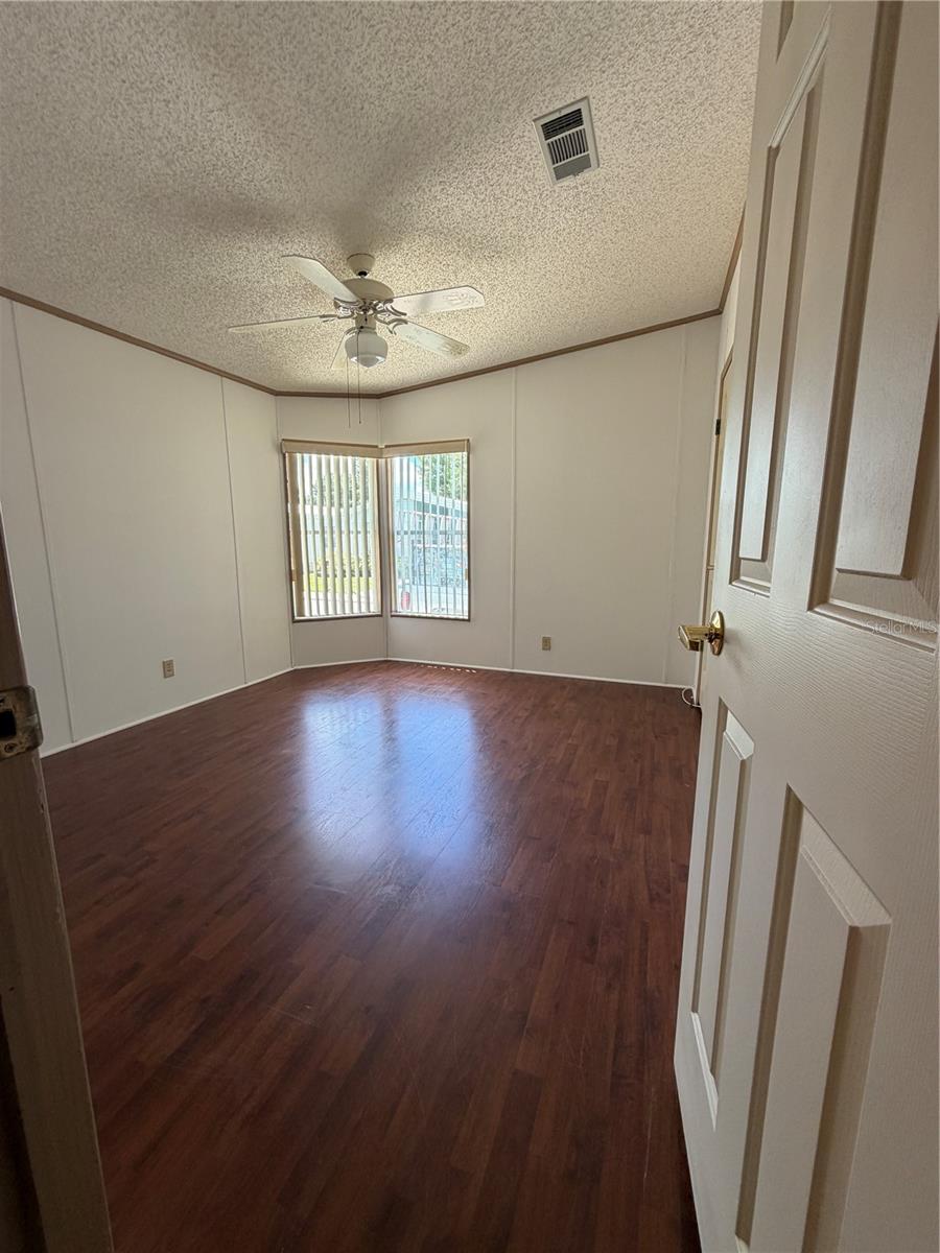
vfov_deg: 102.1
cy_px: 626
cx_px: 470
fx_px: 507
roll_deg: +0.1
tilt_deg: -9.6
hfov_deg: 85.7
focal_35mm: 14
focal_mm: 2.22
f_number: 2.2
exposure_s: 1/120
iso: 100
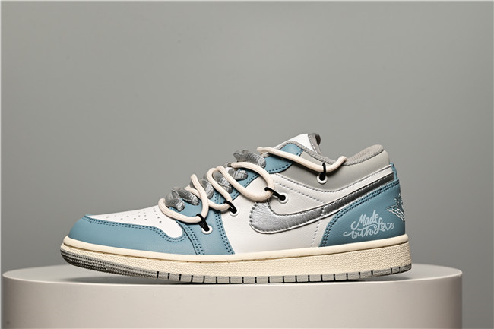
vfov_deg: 15.2
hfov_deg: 22.6
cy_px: 164
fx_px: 1235
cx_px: 247
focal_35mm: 90
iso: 100
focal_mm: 90
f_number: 11
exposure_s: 1/160
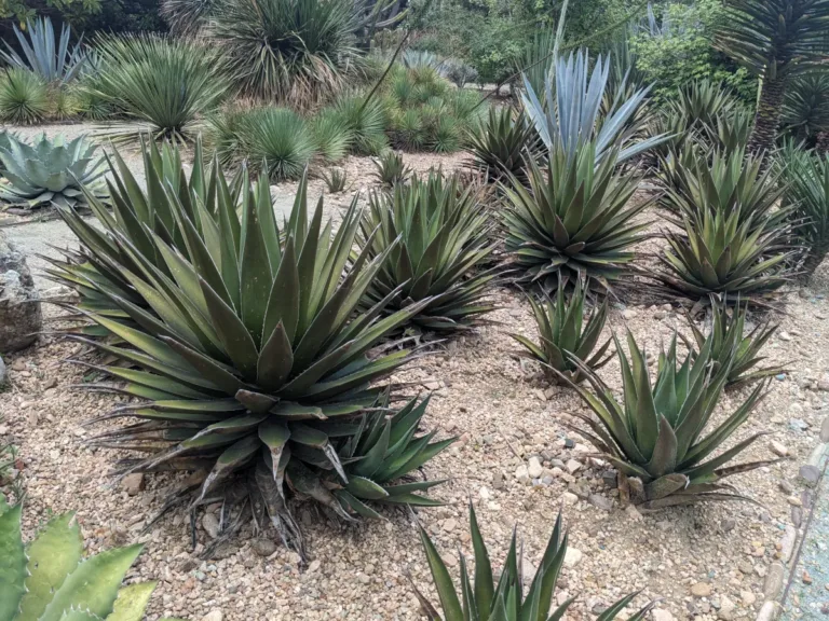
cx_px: 414
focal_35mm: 27
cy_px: 310
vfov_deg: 51.4
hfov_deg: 65.3
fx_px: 647
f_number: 1.73
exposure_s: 1/780
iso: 54
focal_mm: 4.38
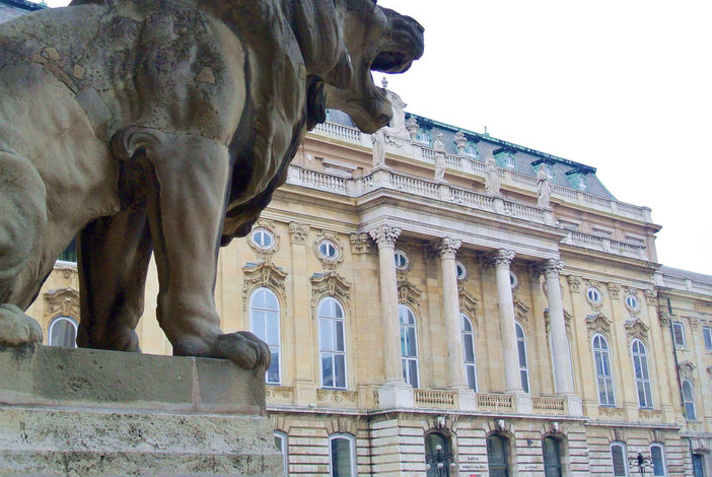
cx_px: 260
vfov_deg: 27.0
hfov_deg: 39.2
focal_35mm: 50
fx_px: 990
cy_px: 189
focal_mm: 14.5
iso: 140
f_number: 4
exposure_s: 1/250
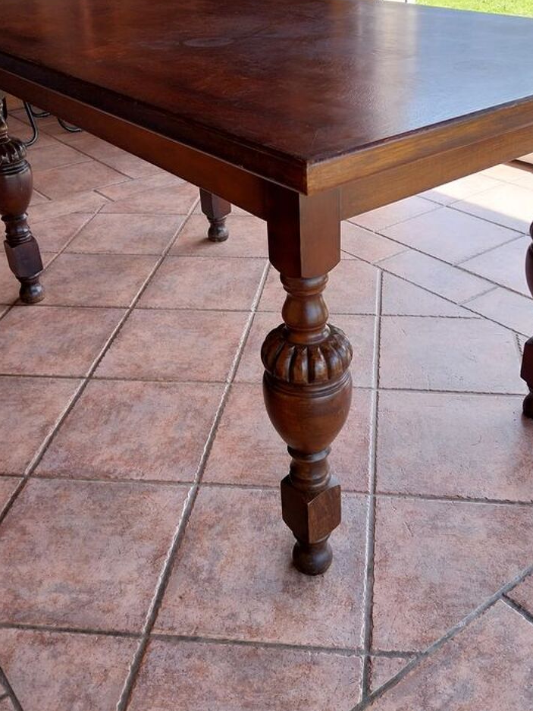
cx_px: 291
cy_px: 317
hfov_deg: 38.6
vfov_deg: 50.0
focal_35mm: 37
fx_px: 759
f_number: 1.8
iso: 25
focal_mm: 4
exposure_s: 1/128
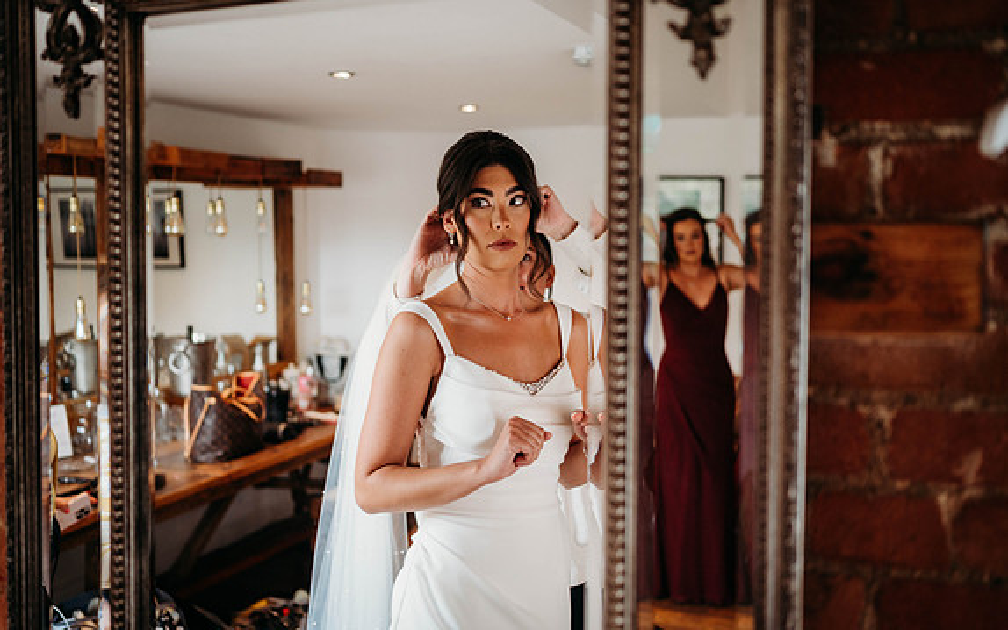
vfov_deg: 35.3
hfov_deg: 54.0
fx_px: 989
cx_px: 502
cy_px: 295
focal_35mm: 36
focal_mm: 35
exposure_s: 1/200
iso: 400
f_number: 2
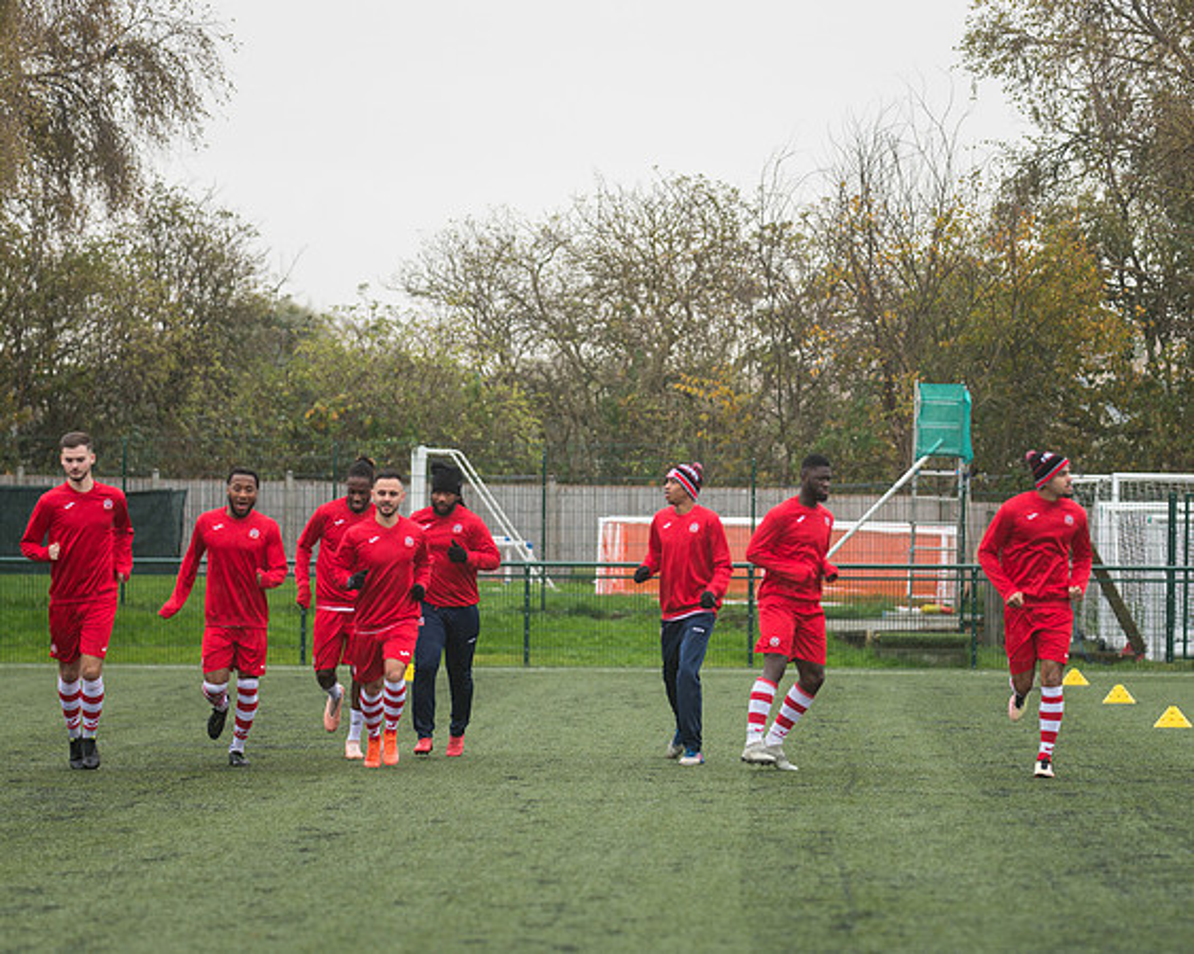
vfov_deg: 8.4
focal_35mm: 183
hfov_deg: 10.6
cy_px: 455
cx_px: 703
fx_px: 6463
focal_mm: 155
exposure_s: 1/200
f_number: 2.8
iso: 400
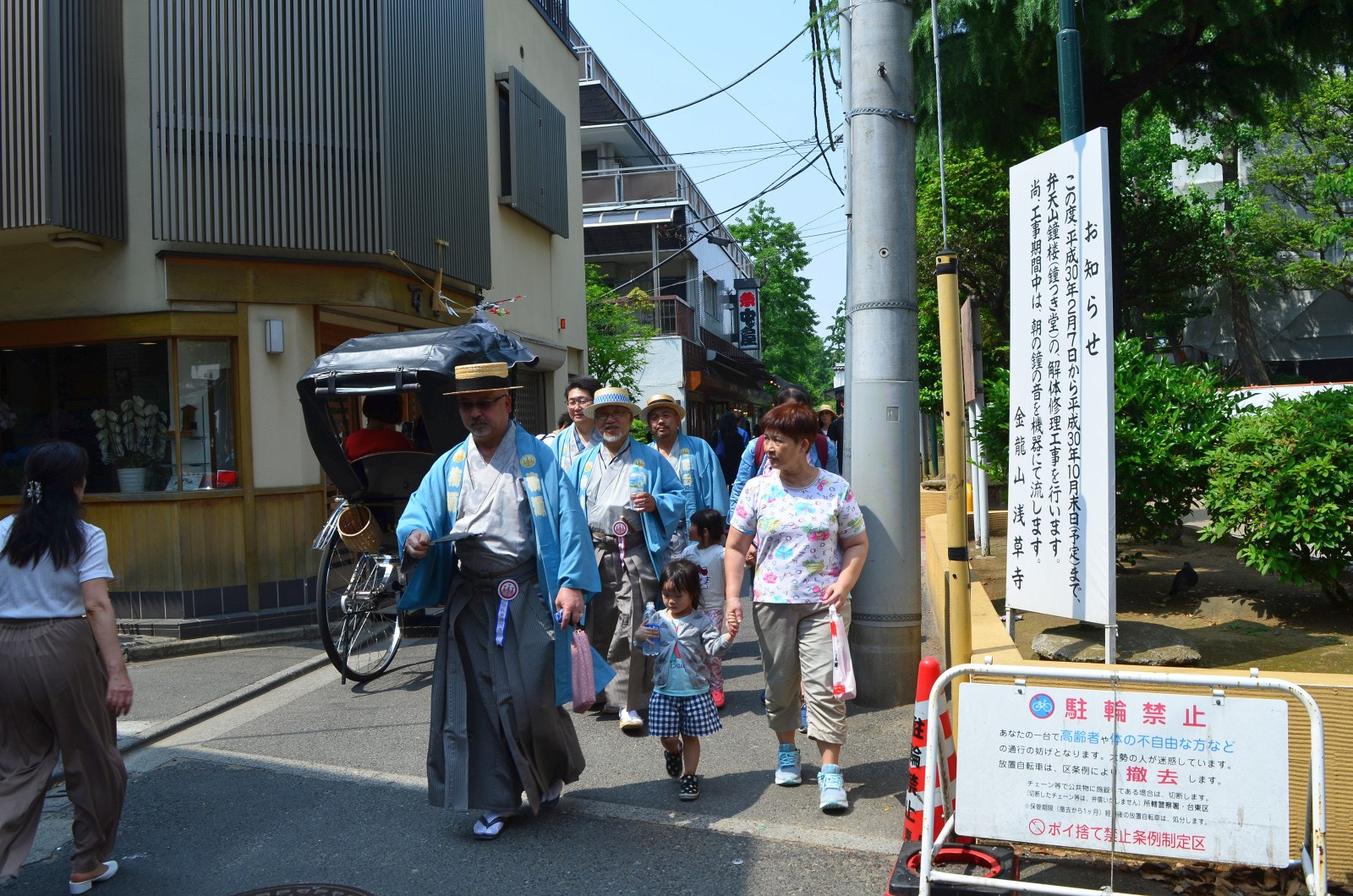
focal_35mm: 30
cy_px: 448
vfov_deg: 43.4
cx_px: 676
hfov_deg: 62.0
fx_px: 1125
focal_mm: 20
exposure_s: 1/250
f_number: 8
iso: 100
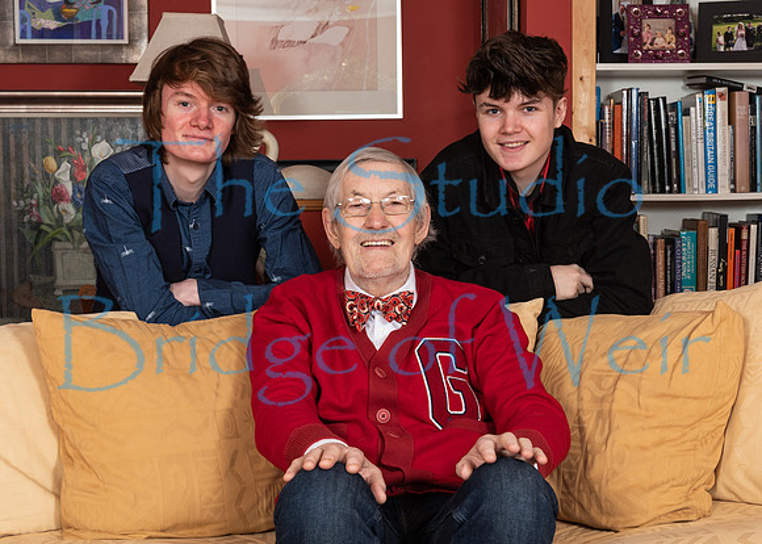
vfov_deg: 20.3
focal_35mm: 70
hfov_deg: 28.1
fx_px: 1519
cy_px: 313
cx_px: 438
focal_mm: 52
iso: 100
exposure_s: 1/160
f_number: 8
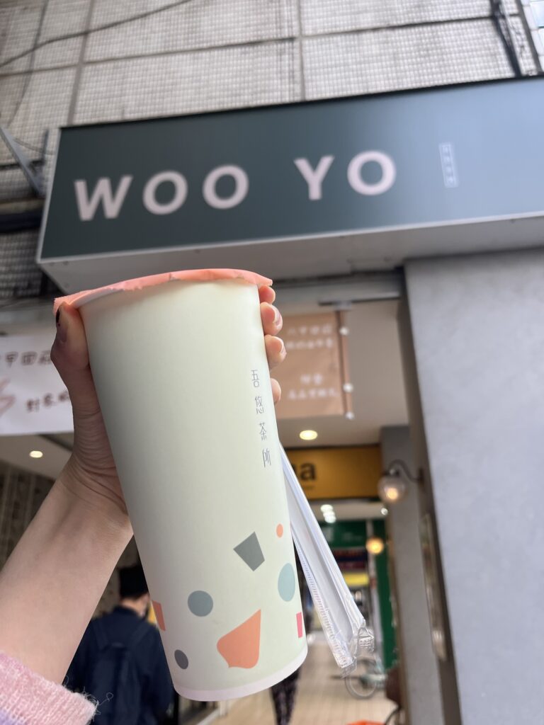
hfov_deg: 53.1
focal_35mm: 26
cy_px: 362
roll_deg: +1.9
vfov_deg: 67.3
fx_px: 545
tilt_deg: +22.3
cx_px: 272
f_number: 1.6
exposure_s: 1/433
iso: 50
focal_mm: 5.1
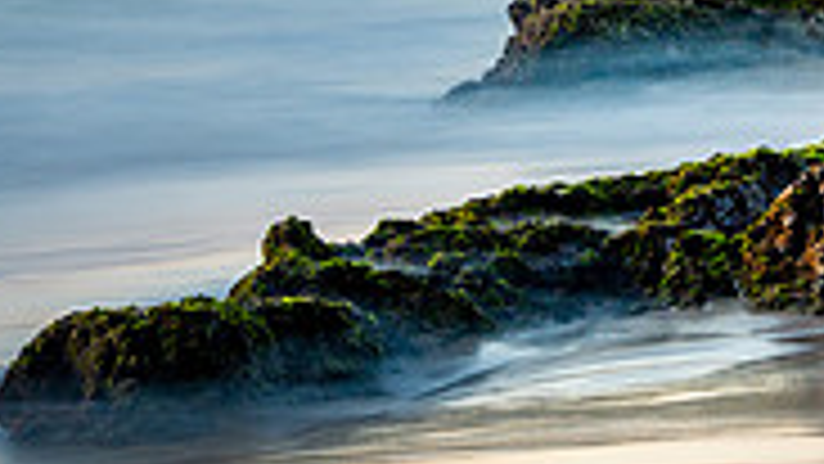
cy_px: -38
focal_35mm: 351
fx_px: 7670
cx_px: 1285
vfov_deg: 3.5
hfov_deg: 6.1
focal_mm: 85
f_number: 14
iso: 100
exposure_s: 30
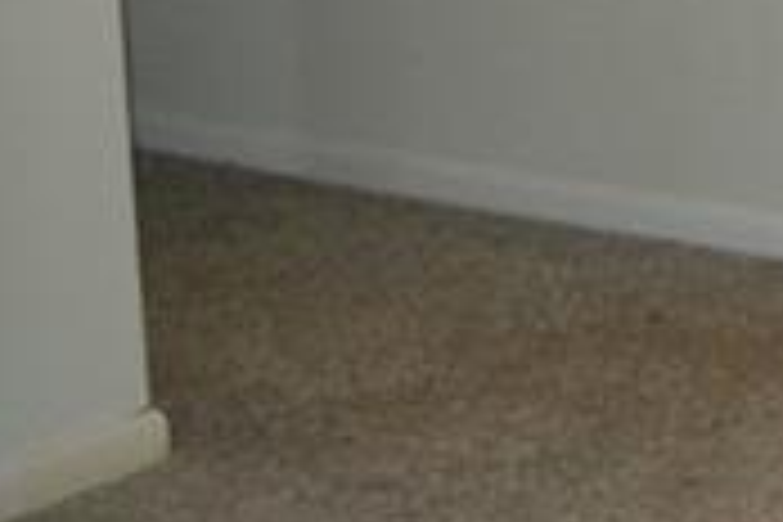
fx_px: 3458
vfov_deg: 8.4
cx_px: 2223
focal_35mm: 159
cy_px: -369
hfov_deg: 10.1
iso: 1400
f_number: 3.5
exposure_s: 1/60
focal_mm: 18
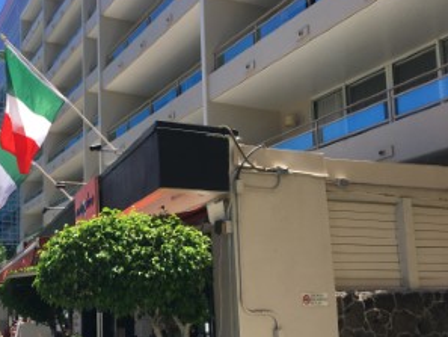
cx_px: 115
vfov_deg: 32.5
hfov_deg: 41.7
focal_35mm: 44
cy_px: 236
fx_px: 570
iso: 25
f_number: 2.2
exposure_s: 1/986
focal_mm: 4.15
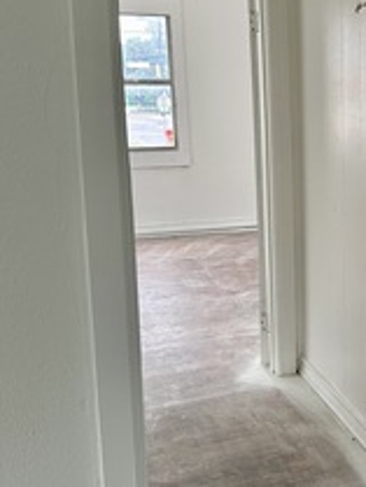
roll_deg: -3.4
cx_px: 415
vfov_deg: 34.9
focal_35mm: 55
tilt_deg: -9.0
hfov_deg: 24.6
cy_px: 231
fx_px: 775
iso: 100
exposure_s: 1/162
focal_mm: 6.86
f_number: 1.78
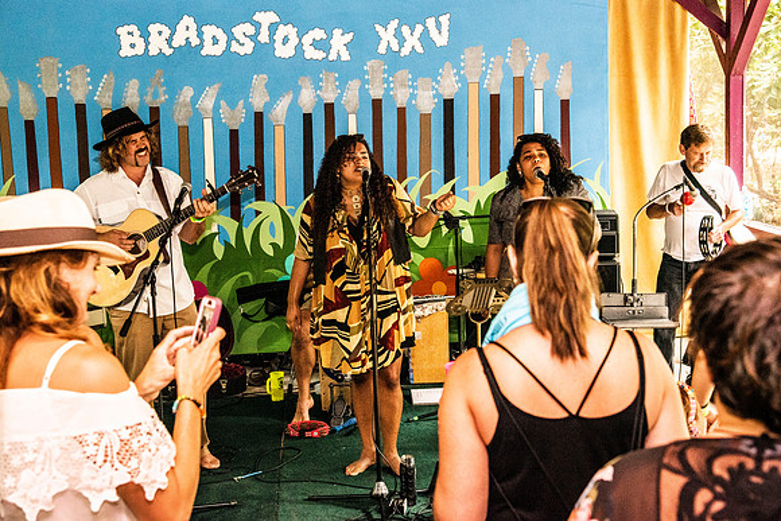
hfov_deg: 36.1
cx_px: 406
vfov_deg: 24.5
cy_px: 244
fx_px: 1199
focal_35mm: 55
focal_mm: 52
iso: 4000
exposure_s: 1/125
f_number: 5.6
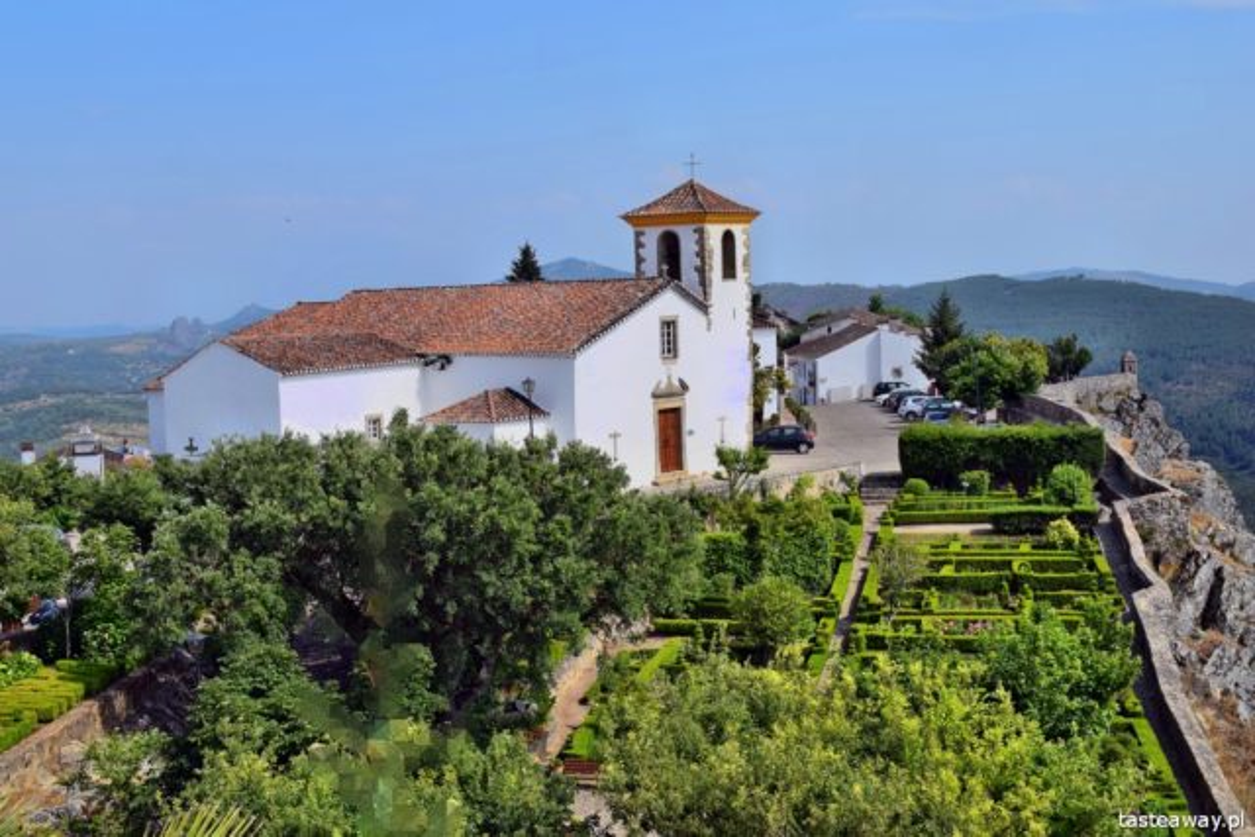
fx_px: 1831
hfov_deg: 37.8
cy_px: 418
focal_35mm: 52
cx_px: 628
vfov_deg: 25.8
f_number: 10
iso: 200
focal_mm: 35
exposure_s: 1/400
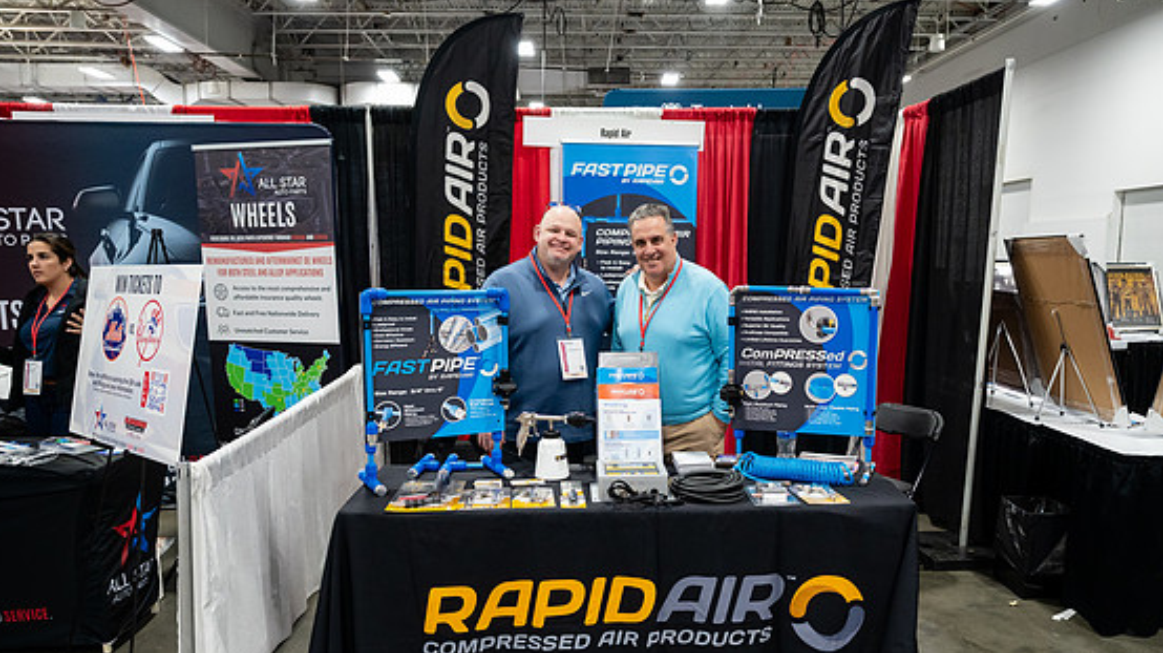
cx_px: 604
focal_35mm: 28
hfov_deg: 67.9
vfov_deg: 41.3
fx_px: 863
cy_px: 386
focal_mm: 24
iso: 3200
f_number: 3.2
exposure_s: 1/200
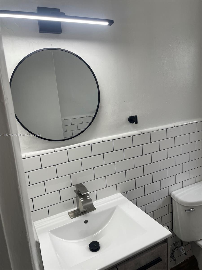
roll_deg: +5.1
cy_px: 135
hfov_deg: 53.1
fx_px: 202
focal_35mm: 26
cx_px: 101
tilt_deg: -10.8
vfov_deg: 67.3
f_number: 1.6
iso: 50
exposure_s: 1/120
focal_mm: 4.2
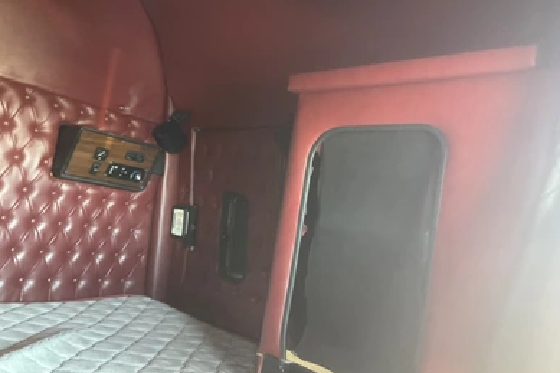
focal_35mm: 31
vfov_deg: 42.3
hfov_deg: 60.3
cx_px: 278
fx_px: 482
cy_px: 179
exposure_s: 1/34
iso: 320
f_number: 1.8
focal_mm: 3
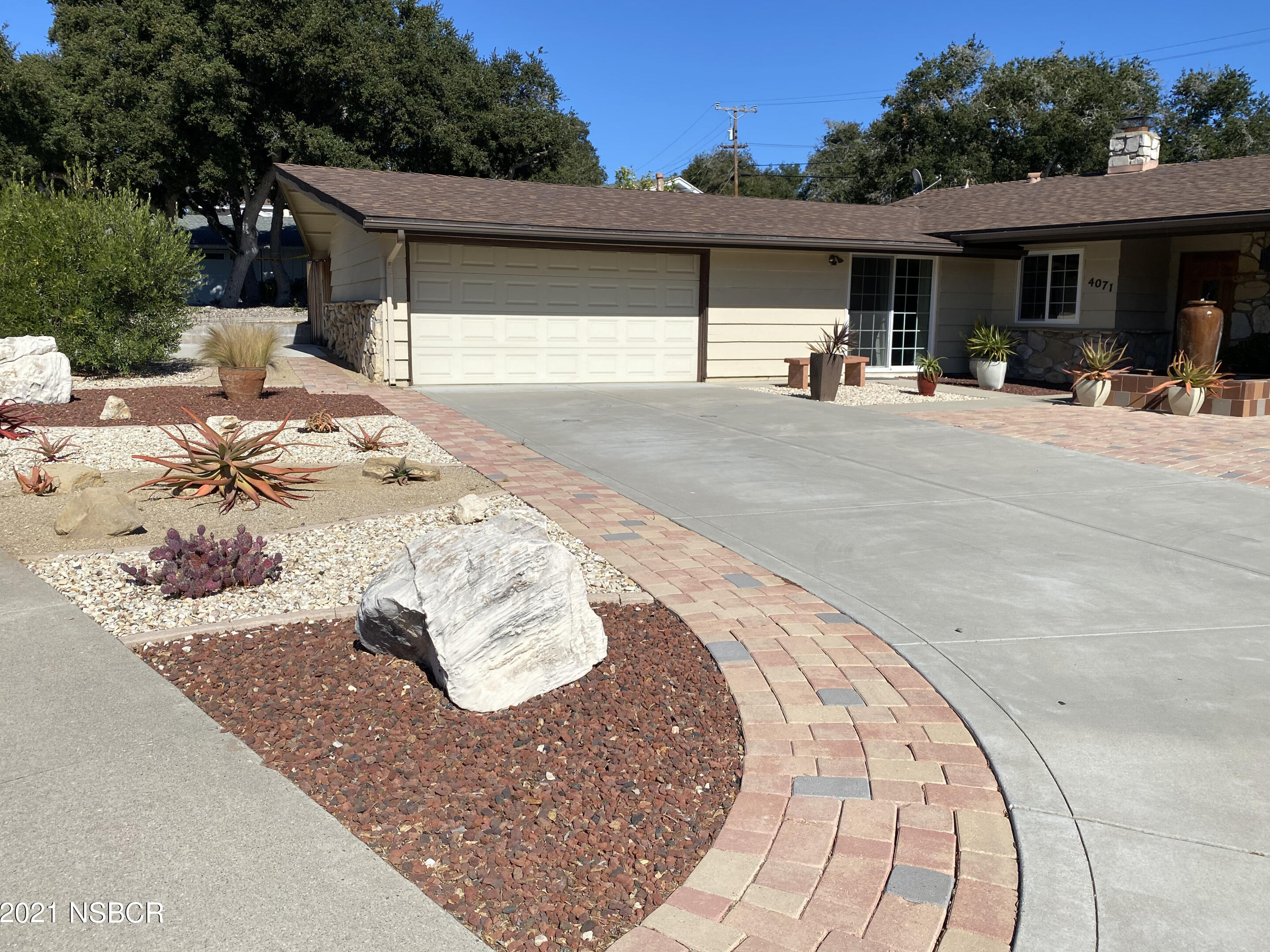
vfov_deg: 51.4
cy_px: 464
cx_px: 636
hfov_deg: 65.3
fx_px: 991
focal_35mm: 27
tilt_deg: -8.3
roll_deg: -1.2
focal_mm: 4.25
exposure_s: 1/5025
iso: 32
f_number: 1.8
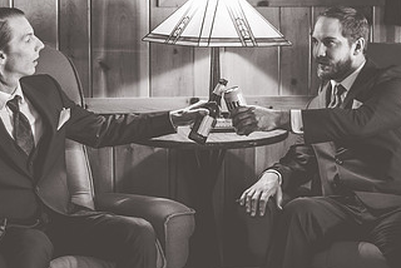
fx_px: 1048
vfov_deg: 14.6
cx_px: 194
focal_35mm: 94
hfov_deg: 21.7
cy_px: 112
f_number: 2
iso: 1250
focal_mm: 50
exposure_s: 1/80
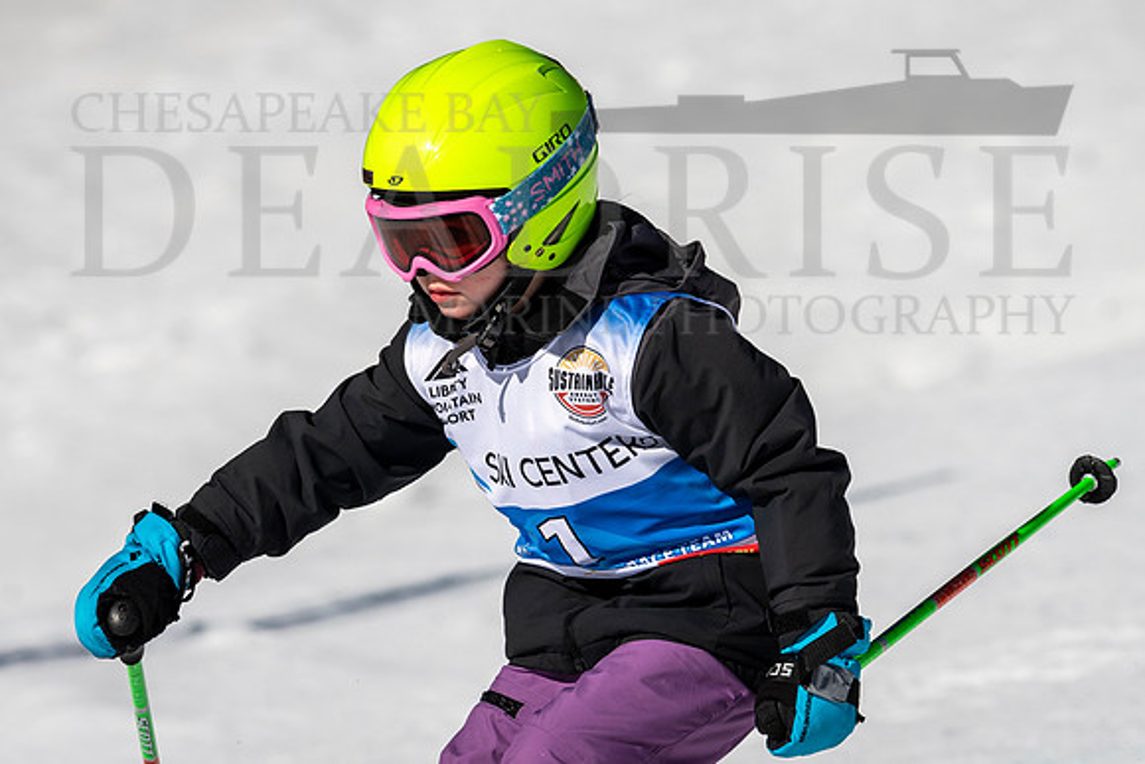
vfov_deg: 1.8
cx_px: 582
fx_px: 23910
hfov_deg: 2.7
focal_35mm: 752
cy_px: 424
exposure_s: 1/2000
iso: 200
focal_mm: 400
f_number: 8
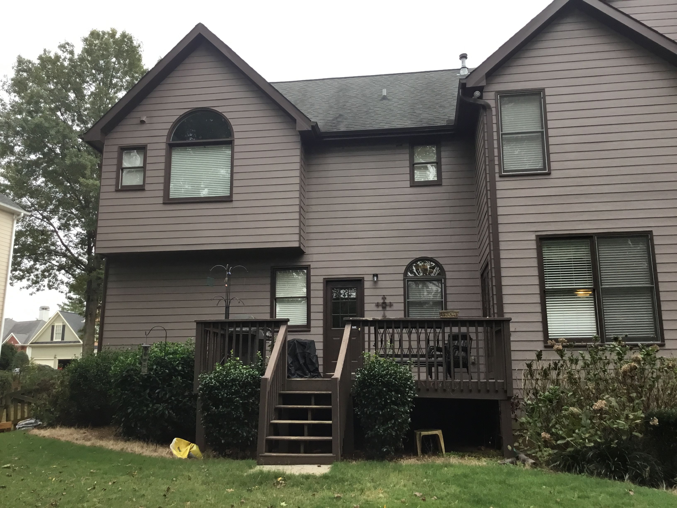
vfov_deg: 45.4
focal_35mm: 31
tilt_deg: +13.0
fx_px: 606
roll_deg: +0.3
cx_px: 338
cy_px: 254
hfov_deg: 58.4
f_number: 2.4
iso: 25
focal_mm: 3.3
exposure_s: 1/40
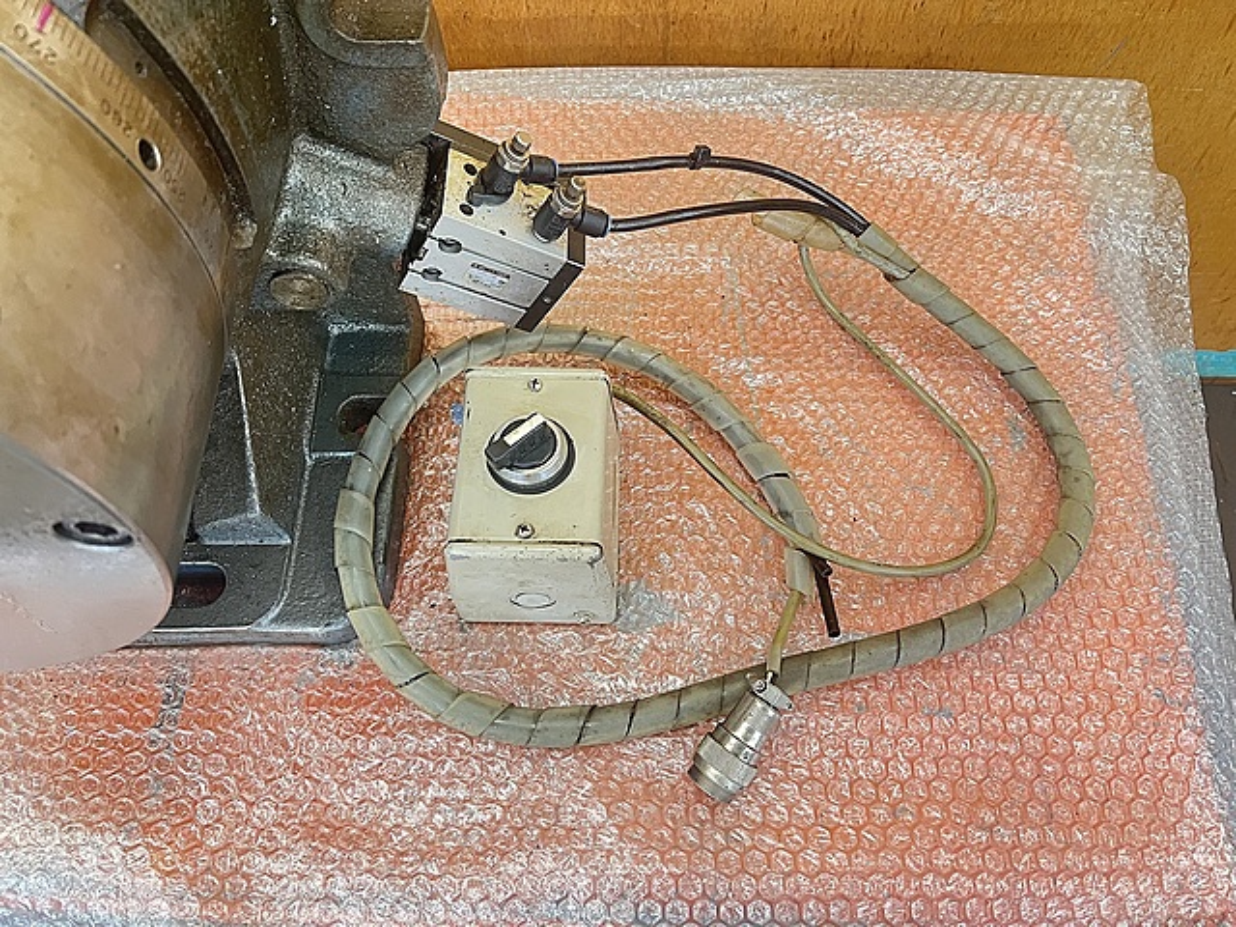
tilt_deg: -64.4
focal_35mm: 26
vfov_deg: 53.1
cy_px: 464
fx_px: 928
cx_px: 618
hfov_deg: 67.3
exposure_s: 1/60
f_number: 1.5
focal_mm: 5.7
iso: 320
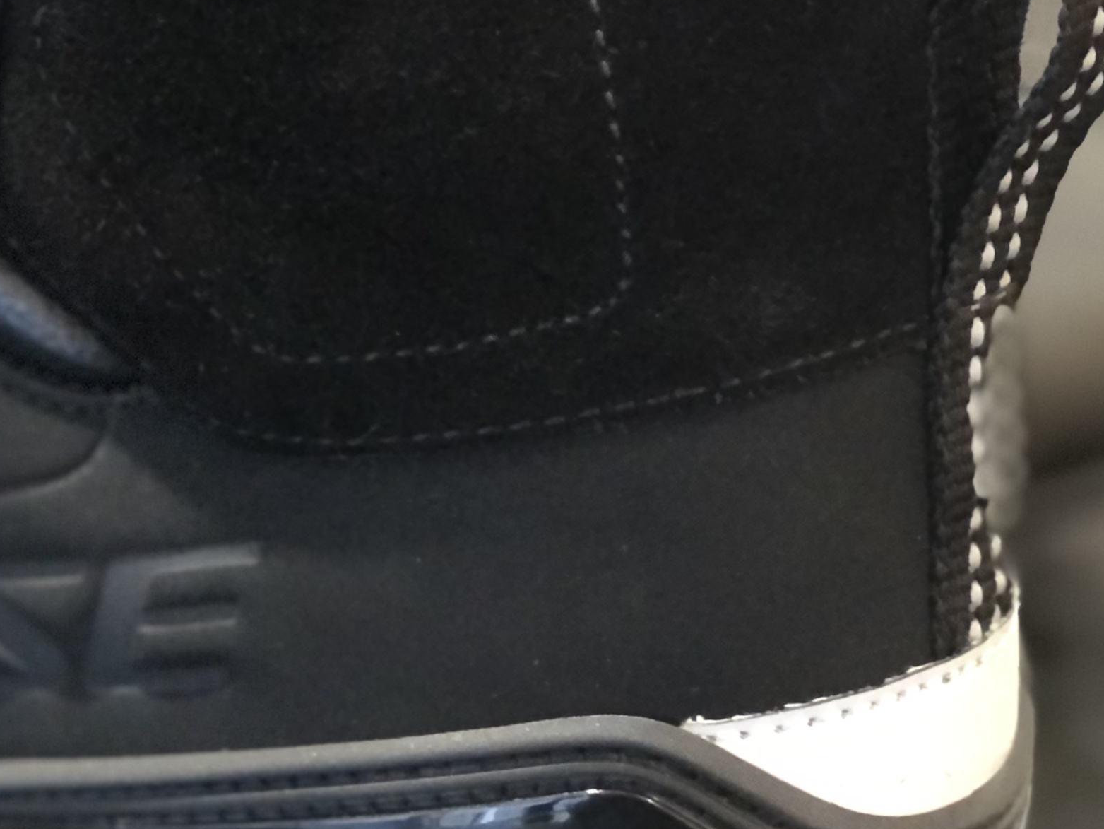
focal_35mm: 147
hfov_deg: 13.2
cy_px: 255
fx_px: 4689
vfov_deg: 10.1
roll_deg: -1.0
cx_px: -76
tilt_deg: -25.7
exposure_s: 1/30
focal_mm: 6.6
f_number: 2.8
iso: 1000
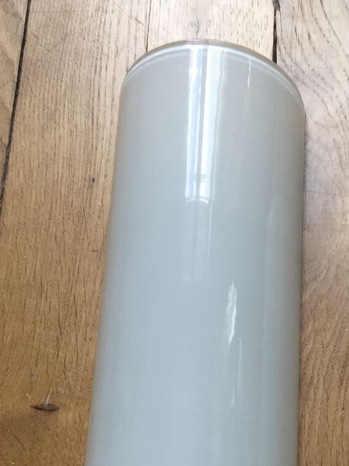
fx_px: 1022
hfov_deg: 18.8
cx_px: 366
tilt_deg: -67.3
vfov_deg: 24.6
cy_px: 454
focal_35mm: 76
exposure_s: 1/106
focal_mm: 4.15
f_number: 2.2
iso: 32
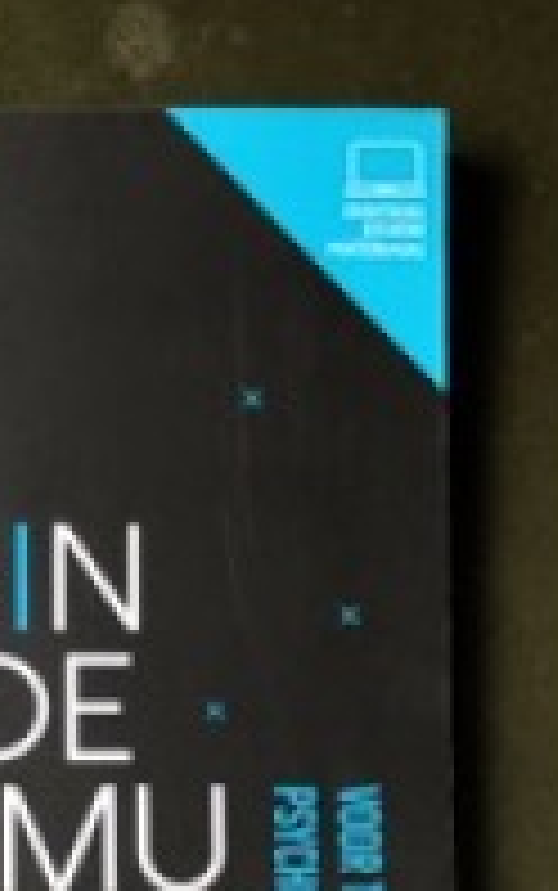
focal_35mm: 60
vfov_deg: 32.8
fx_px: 1458
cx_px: 72
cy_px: 738
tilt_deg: -83.1
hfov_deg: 21.3
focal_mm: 3.99
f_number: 1.8
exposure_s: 1/30
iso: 32
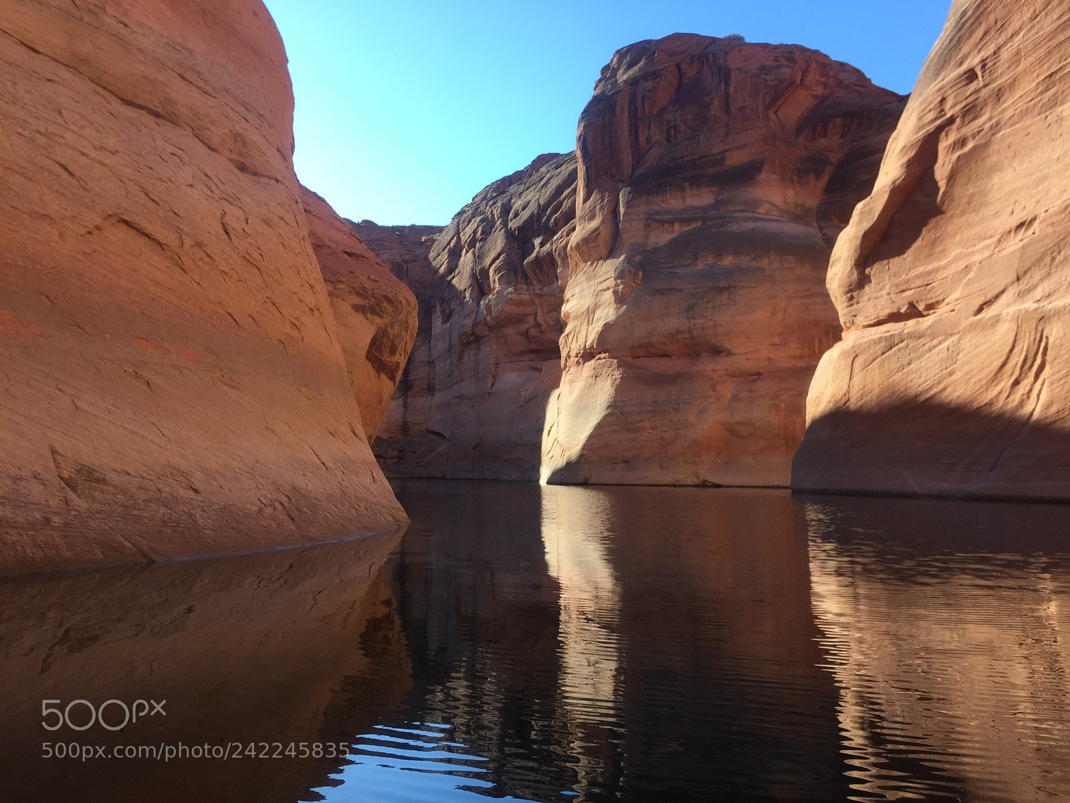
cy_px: 402
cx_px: 535
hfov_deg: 61.7
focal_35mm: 29
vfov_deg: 48.2
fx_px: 896
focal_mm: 4.15
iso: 32
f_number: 2.2
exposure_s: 1/476
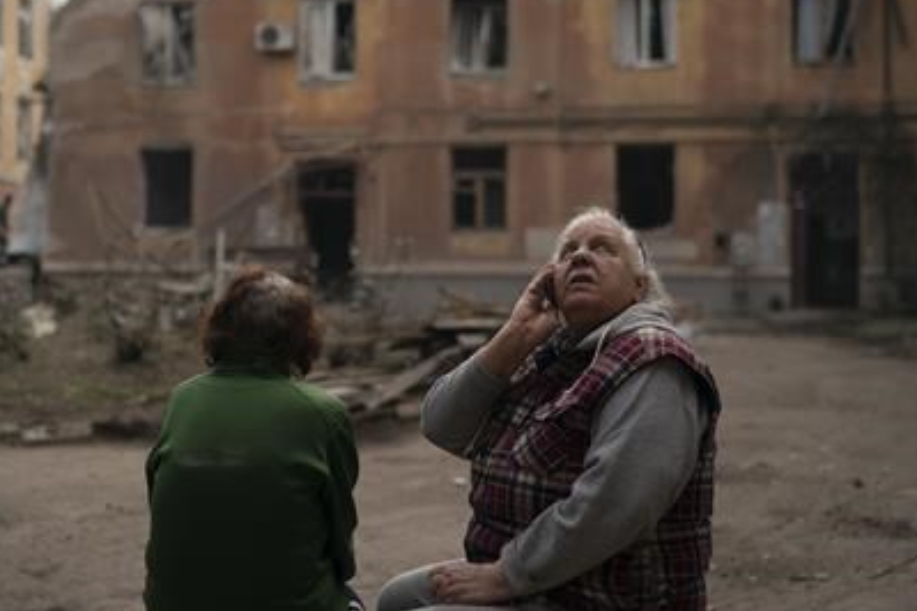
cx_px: 393
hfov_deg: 35.0
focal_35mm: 57
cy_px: 247
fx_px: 1452
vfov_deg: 23.7
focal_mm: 35
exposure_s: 1/5000
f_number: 1.6
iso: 200
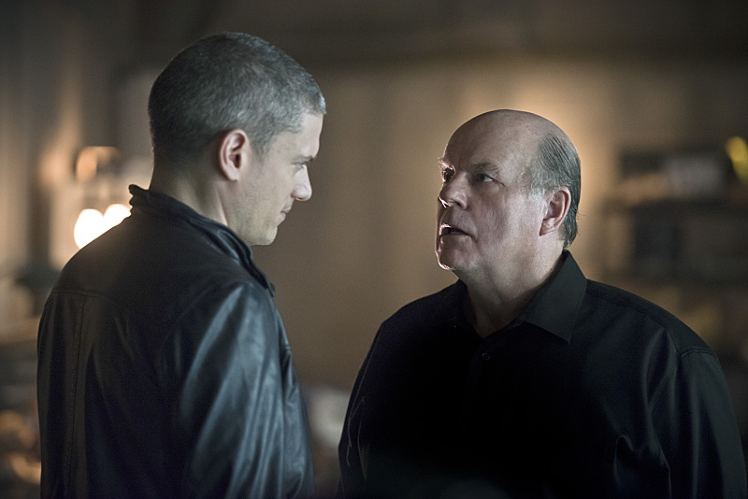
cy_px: 250
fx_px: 3222
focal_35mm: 155
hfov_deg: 13.2
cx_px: 374
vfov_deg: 8.9
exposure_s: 1/100
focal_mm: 155
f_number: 2.8
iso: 3200
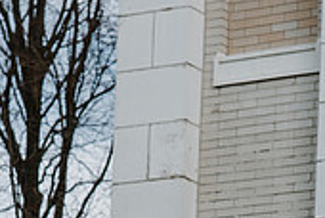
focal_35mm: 293
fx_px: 2650
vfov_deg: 4.7
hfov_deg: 7.0
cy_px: 364
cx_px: 260
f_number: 5.6
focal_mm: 86
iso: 200
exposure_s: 1/500
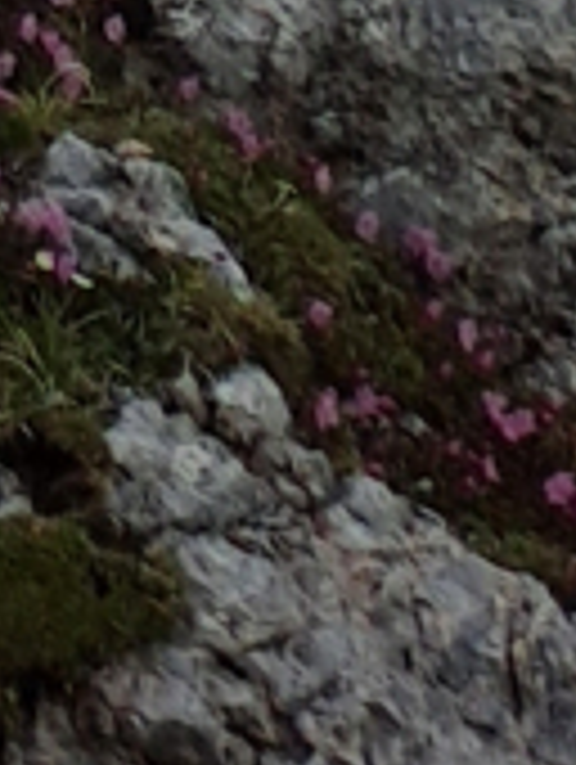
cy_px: -1773
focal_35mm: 176
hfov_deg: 8.1
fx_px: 3895
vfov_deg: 8.6
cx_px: -482
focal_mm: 4.65
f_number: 1.8
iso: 32
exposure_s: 1/4167
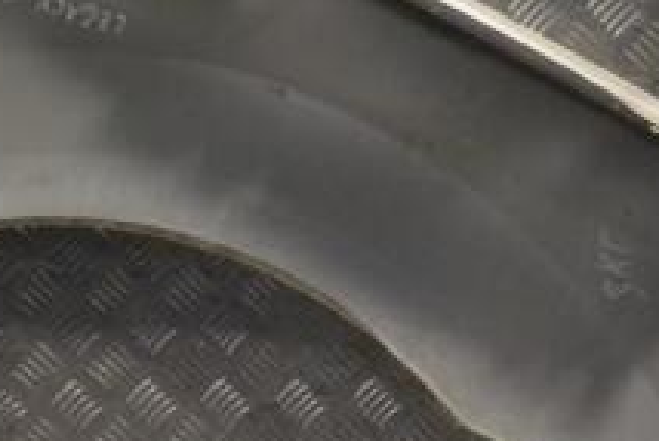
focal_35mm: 101
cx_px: 89
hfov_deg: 19.9
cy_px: 117
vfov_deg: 13.5
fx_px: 1850
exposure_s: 1/400
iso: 3200
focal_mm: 24
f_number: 10
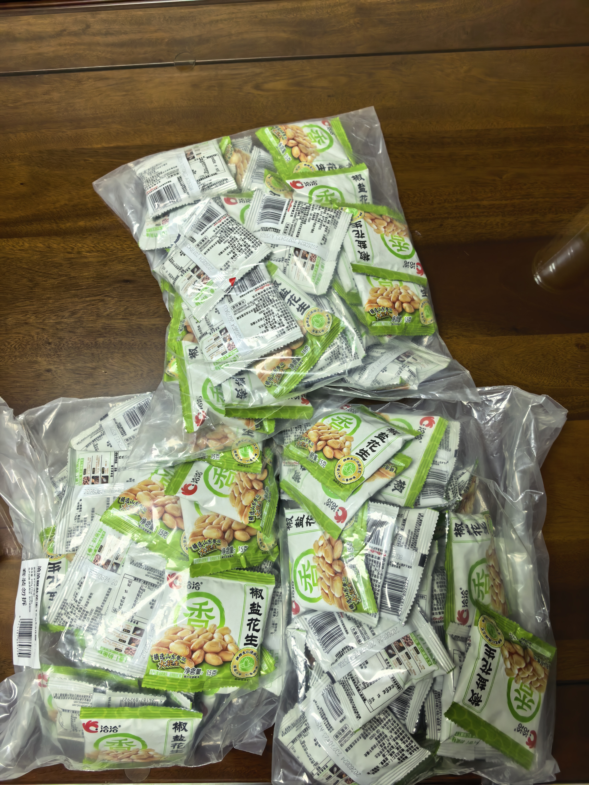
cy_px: 392
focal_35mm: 24
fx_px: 544
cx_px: 294
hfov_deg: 56.8
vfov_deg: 71.6
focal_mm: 5.75
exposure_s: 1/100
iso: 200
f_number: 2
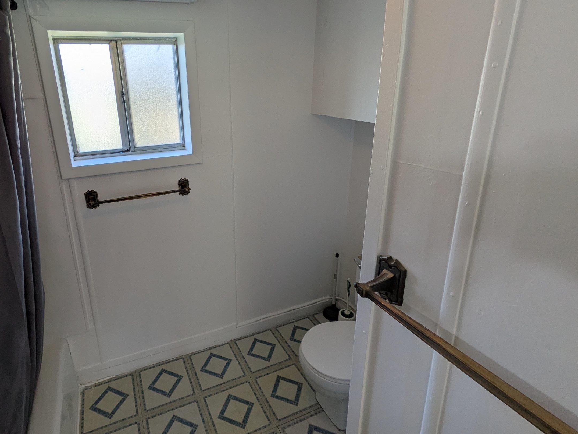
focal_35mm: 20
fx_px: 334
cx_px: 227
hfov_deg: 80.6
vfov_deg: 65.6
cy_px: 185
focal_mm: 1.85
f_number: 2.2
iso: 46
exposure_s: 1/120
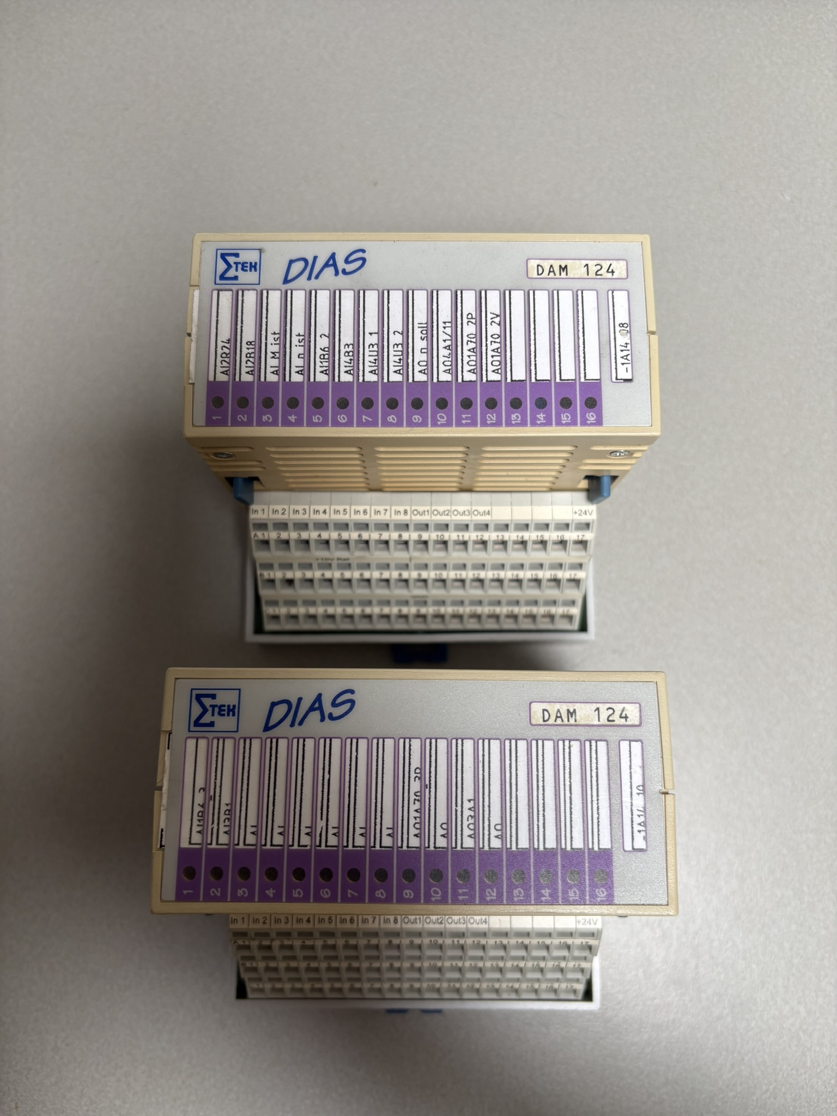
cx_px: 418
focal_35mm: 26
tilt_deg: -80.0
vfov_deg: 67.3
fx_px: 838
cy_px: 558
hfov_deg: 53.1
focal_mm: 5.96
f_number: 1.6
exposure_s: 1/100
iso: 40
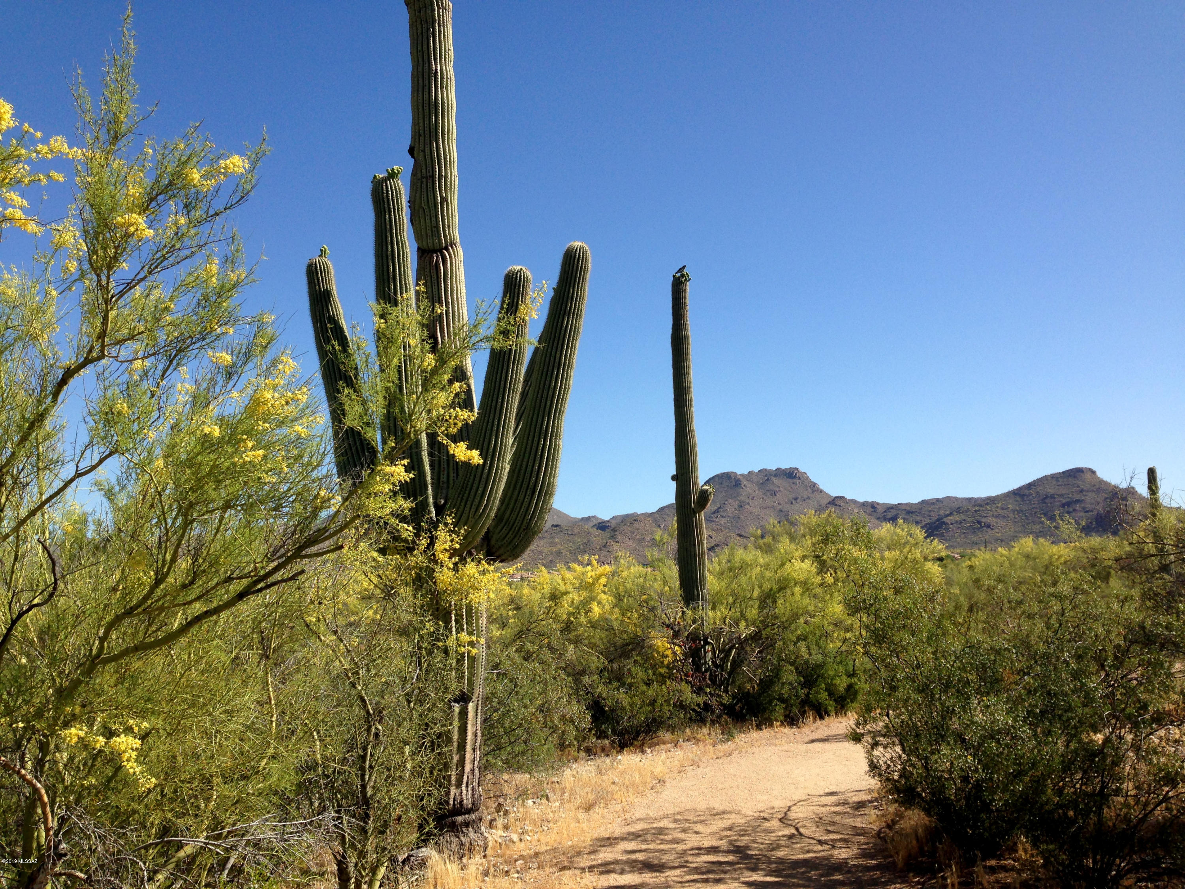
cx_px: 592
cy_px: 444
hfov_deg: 55.4
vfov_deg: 42.9
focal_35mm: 33
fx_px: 1130
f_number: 2.4
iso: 50
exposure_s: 1/1506
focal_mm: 4.12
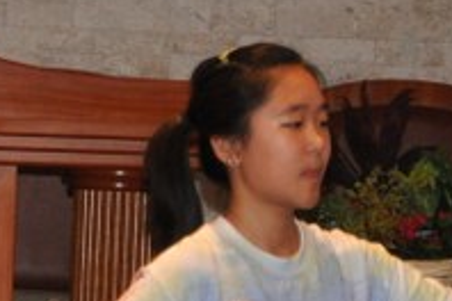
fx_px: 6415
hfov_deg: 4.0
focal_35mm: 511
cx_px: -249
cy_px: 290
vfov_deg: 2.7
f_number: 5.3
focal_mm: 66
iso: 800
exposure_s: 1/60
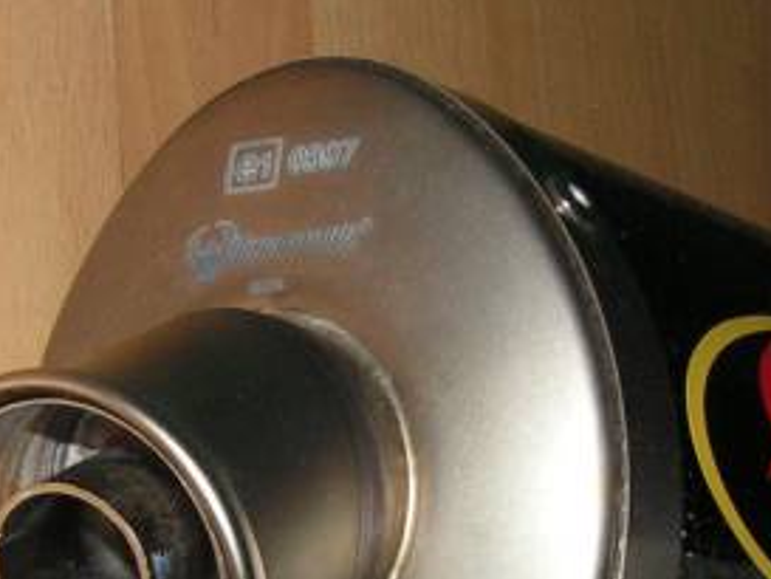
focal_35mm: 81
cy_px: 544
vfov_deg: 17.9
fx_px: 1805
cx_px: 672
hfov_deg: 23.6
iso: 100
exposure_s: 1/250
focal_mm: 6.3
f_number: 5.6
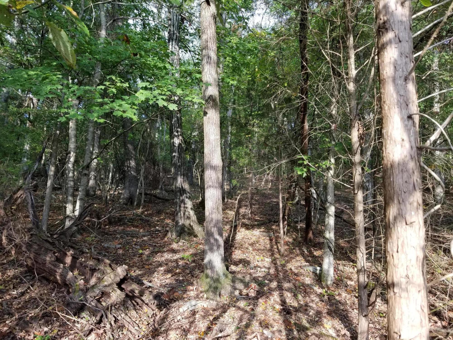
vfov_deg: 53.1
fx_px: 340
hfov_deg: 67.3
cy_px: 170
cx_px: 226
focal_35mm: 26
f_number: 1.7
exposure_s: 1/193
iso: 50
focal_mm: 4.25
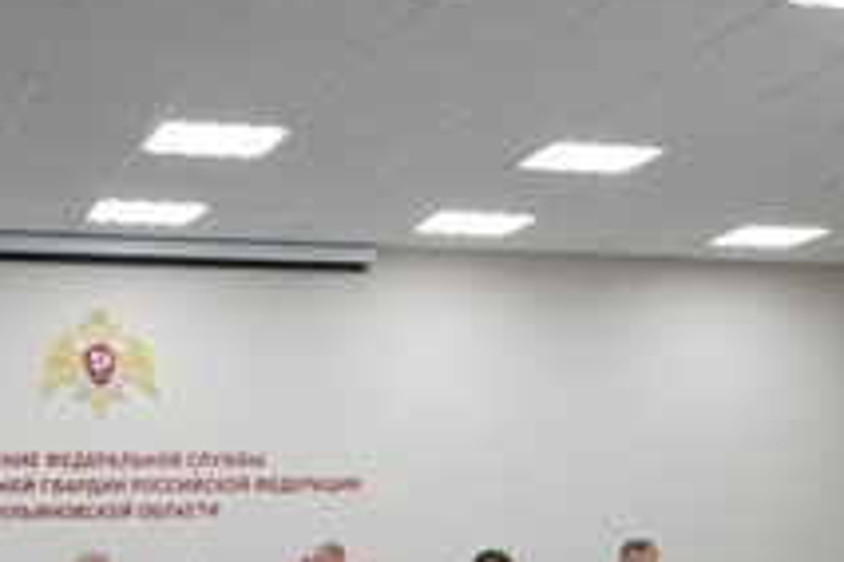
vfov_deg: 14.1
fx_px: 2227
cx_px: 689
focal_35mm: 95
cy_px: 617
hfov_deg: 21.2
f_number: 4
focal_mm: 18
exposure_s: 1/160
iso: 1000
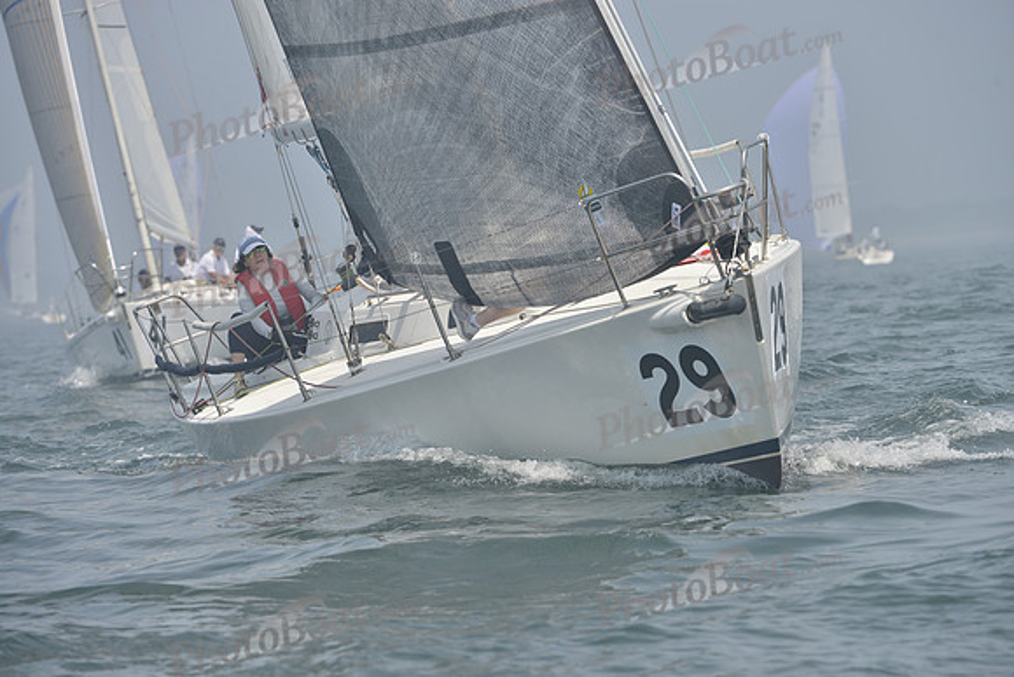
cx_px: 507
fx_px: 7888
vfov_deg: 4.9
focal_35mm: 280
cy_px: 338
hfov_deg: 7.4
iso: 280
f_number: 8
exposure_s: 1/1000
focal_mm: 280
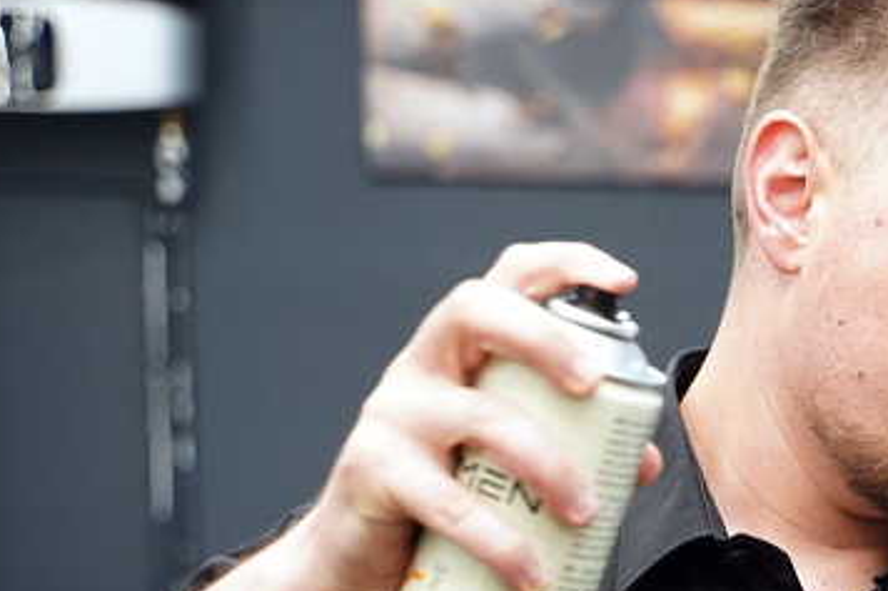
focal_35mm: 161
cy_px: 726
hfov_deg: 12.2
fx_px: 3969
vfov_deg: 8.4
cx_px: 1307
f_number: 3.5
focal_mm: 53
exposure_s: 1/60
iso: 1000
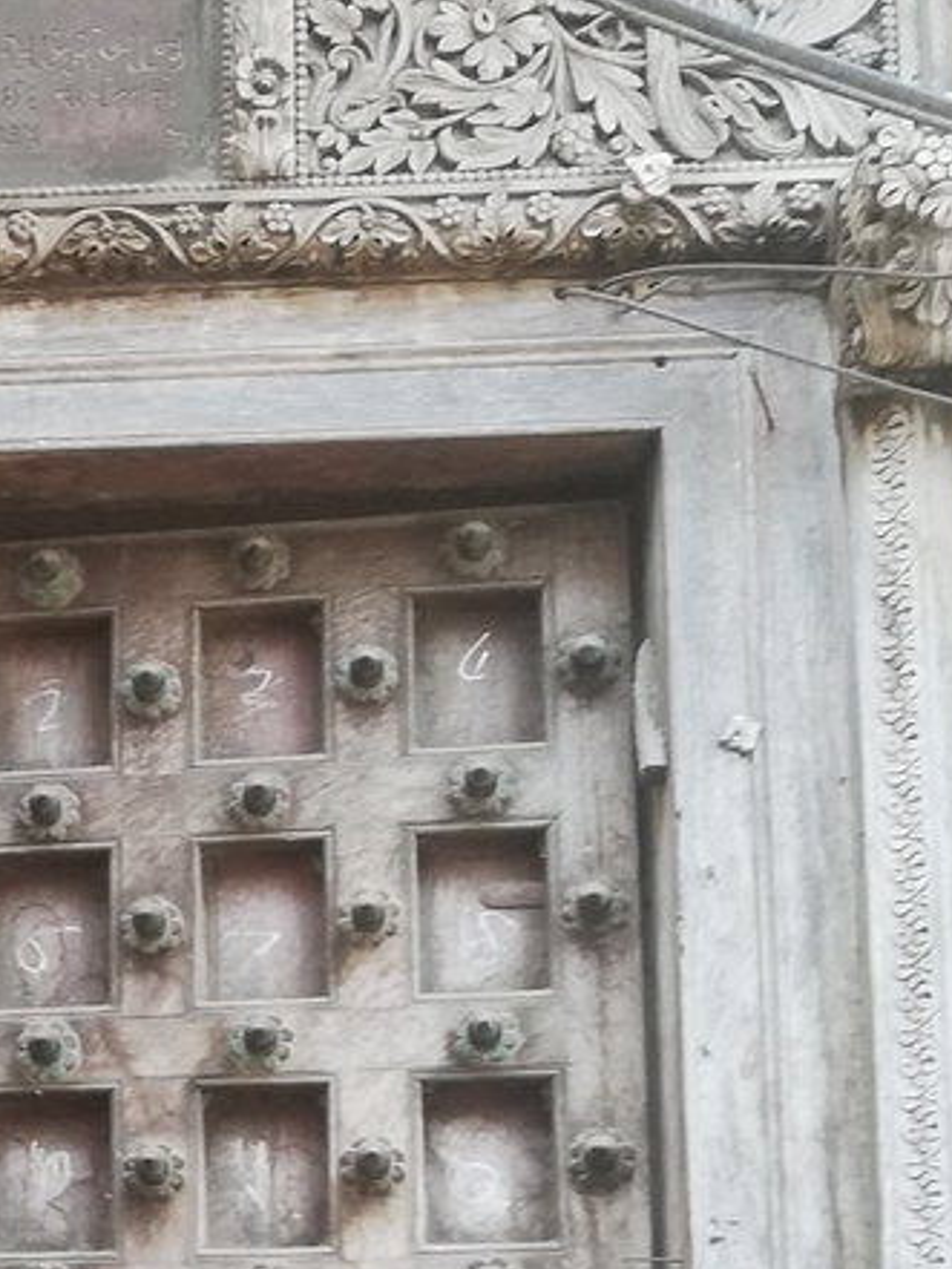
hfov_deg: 14.4
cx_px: -325
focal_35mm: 98
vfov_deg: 19.5
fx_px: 3592
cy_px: 1237
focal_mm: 3.81
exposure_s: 1/50
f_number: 2.2
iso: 64
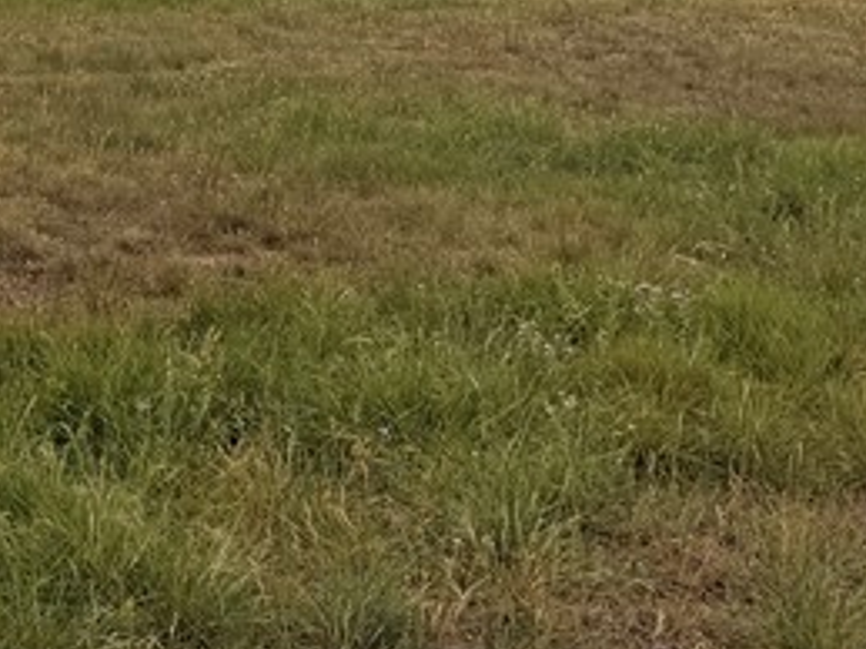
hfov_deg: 20.4
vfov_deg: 14.8
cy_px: -224
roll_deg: -0.4
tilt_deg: +3.0
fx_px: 2376
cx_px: 154
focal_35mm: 95
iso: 80
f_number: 1.78
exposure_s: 1/4975
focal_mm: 6.76
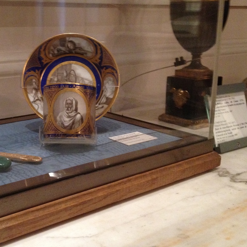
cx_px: 61
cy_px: 124
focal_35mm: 55
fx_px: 444
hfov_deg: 30.5
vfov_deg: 31.1
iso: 400
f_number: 2.4
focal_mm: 4.28
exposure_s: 1/20
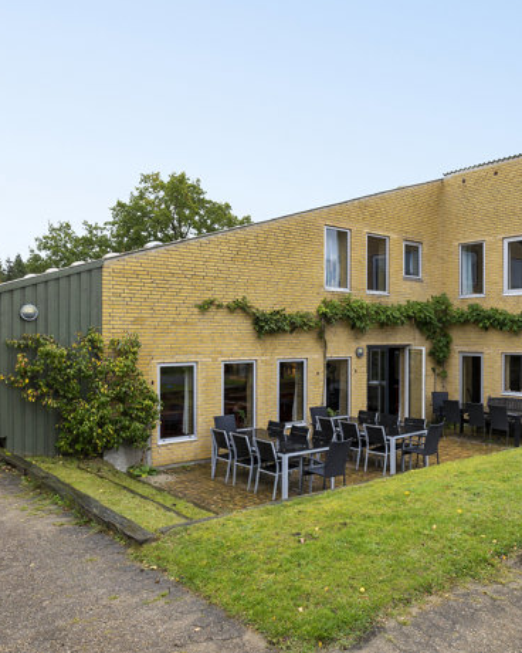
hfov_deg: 46.4
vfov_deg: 57.1
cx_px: 343
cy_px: 324
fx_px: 600
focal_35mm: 31
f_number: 7.1
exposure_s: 1/100
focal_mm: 14.5
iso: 200
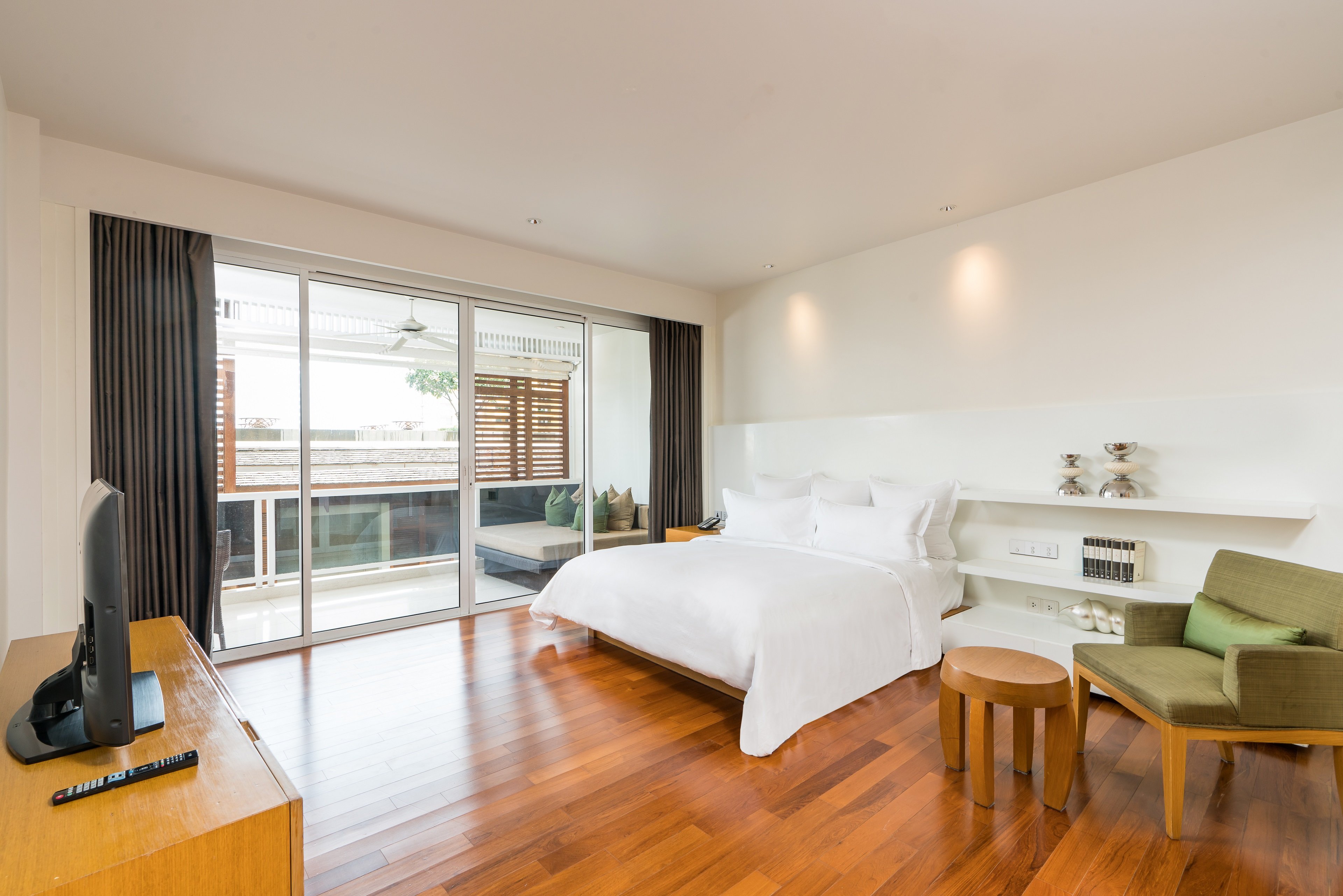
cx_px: 672
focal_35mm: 16
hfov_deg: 96.7
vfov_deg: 73.8
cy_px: 448
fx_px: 597
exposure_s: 1/10
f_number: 13
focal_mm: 16
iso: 200
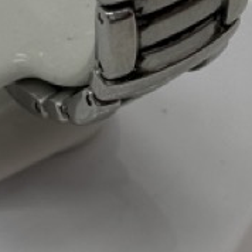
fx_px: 2512
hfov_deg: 5.7
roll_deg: +3.9
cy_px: -101
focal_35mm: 305
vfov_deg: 5.7
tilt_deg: -42.4
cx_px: 75
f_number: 1.78
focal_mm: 6.76
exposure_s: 1/832
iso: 64
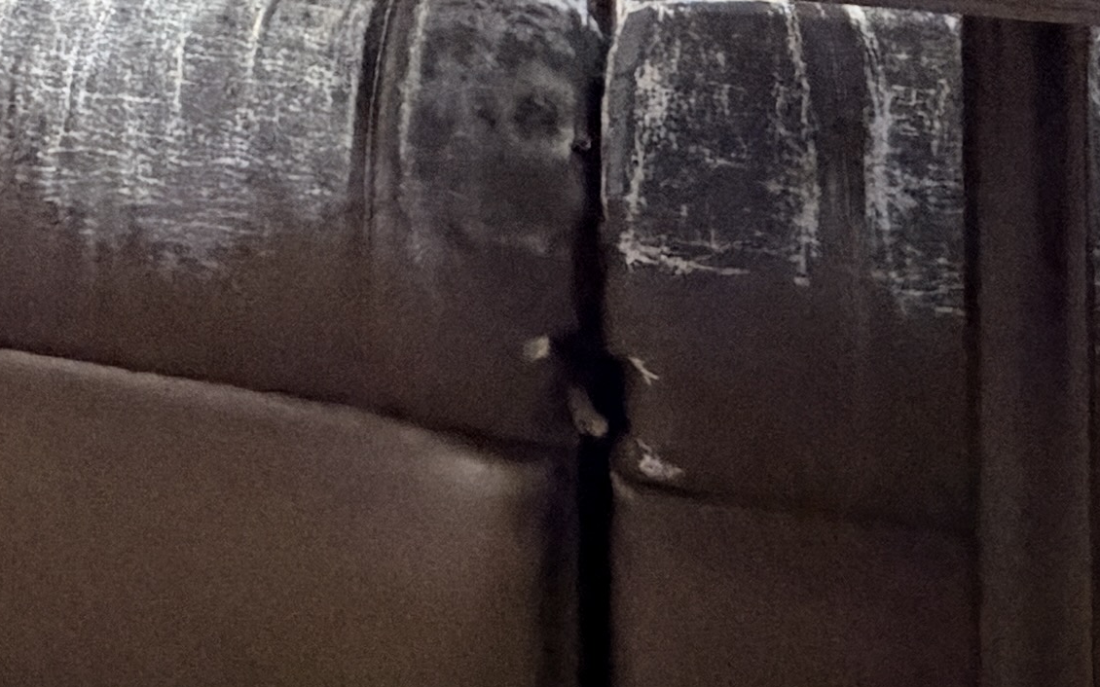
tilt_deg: -4.3
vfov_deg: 14.1
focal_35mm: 75
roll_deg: +2.8
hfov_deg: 25.7
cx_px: -67
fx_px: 2248
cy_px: -765
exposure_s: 1/35
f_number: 2.2
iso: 1600
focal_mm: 2.22
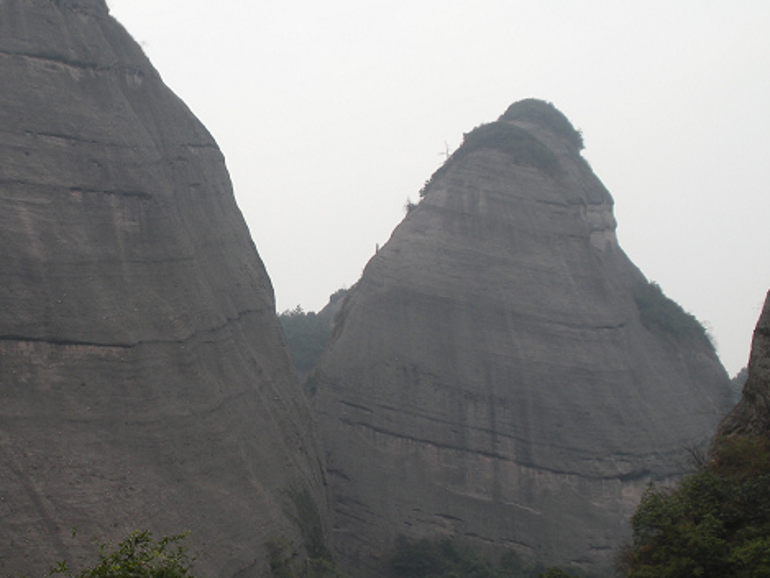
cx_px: 144
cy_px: 310
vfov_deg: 19.6
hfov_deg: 25.5
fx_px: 1669
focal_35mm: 75
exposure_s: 1/174
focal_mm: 7.7
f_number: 4
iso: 64
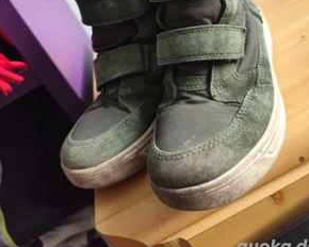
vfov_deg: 44.5
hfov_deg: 57.2
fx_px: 284
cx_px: 159
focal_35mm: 31
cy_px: 45
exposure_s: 1/100
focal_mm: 6.19
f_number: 1.65
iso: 998
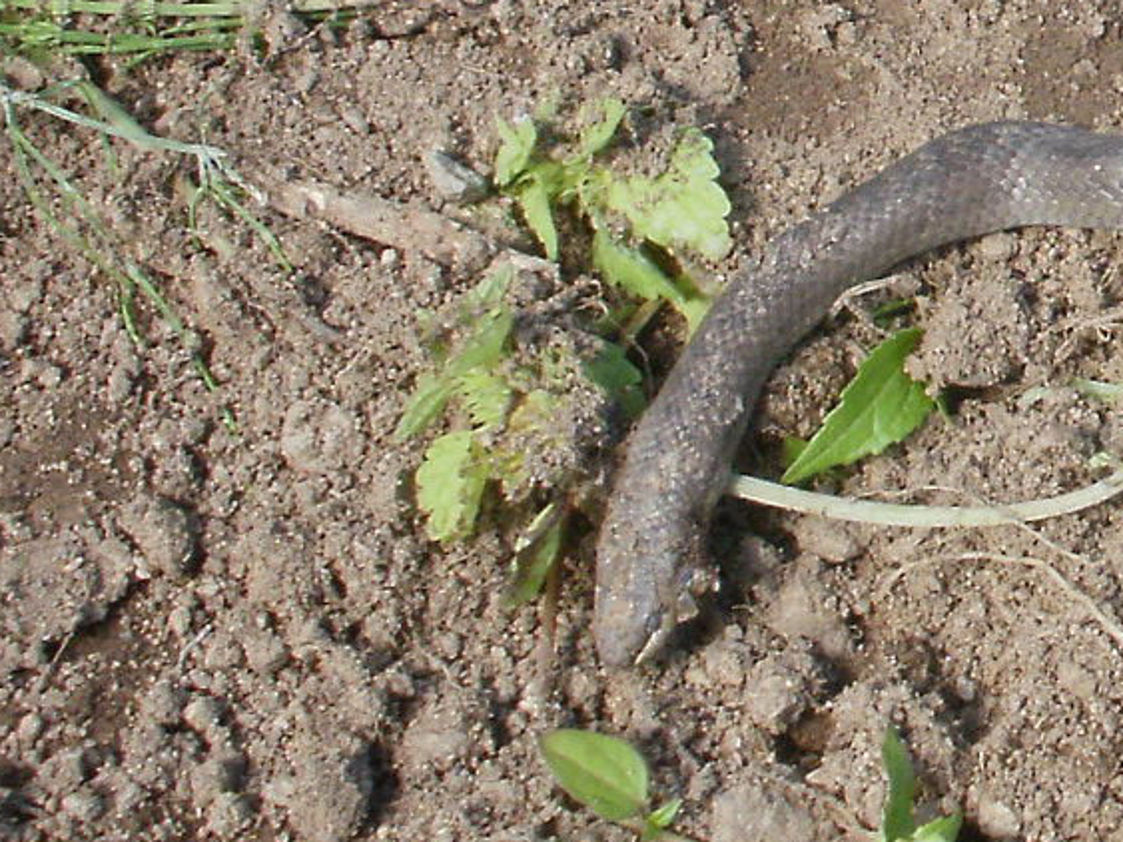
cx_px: 1680
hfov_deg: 14.1
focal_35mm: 131
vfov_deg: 11.3
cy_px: 138
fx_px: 4249
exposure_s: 1/100
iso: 100
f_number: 5.6
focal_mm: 6.3
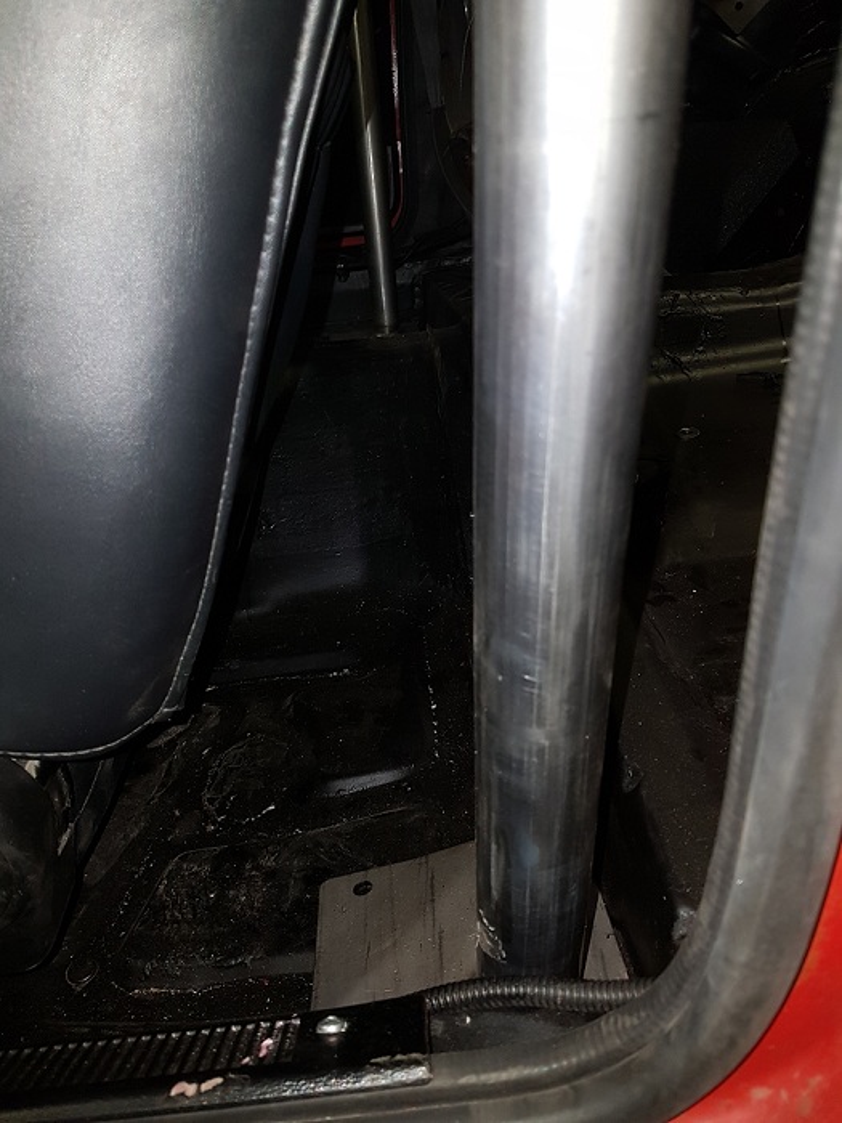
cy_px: 562
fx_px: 843
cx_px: 421
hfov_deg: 53.1
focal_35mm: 26
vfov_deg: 67.3
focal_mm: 4.2
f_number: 1.7
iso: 100
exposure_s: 1/50
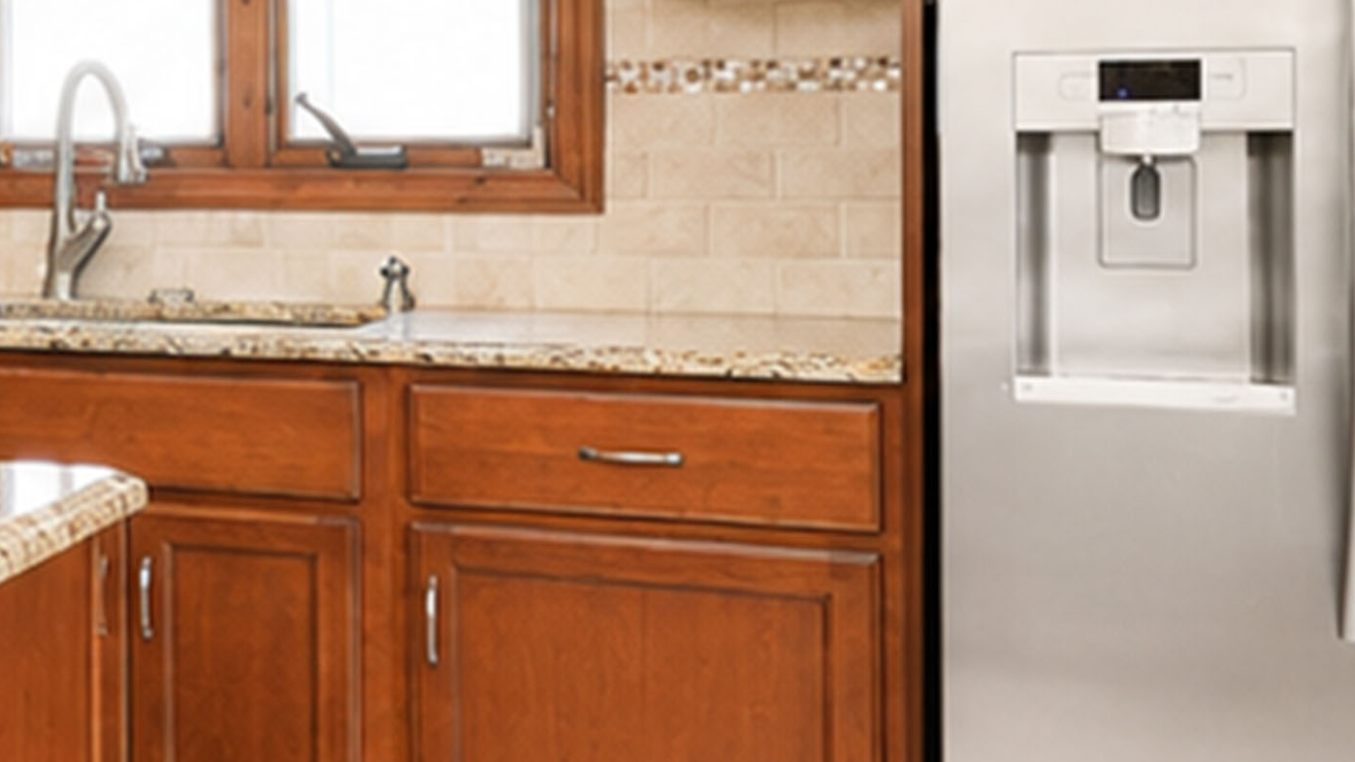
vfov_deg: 16.7
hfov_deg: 22.8
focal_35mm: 72
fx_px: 2587
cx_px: -773
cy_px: 216
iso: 64
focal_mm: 16
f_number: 4
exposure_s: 1/15
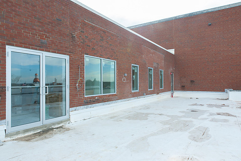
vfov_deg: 53.1
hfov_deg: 73.8
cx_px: 120
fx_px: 161
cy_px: 80
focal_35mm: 24
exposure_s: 1/200
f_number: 14
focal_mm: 24
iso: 400
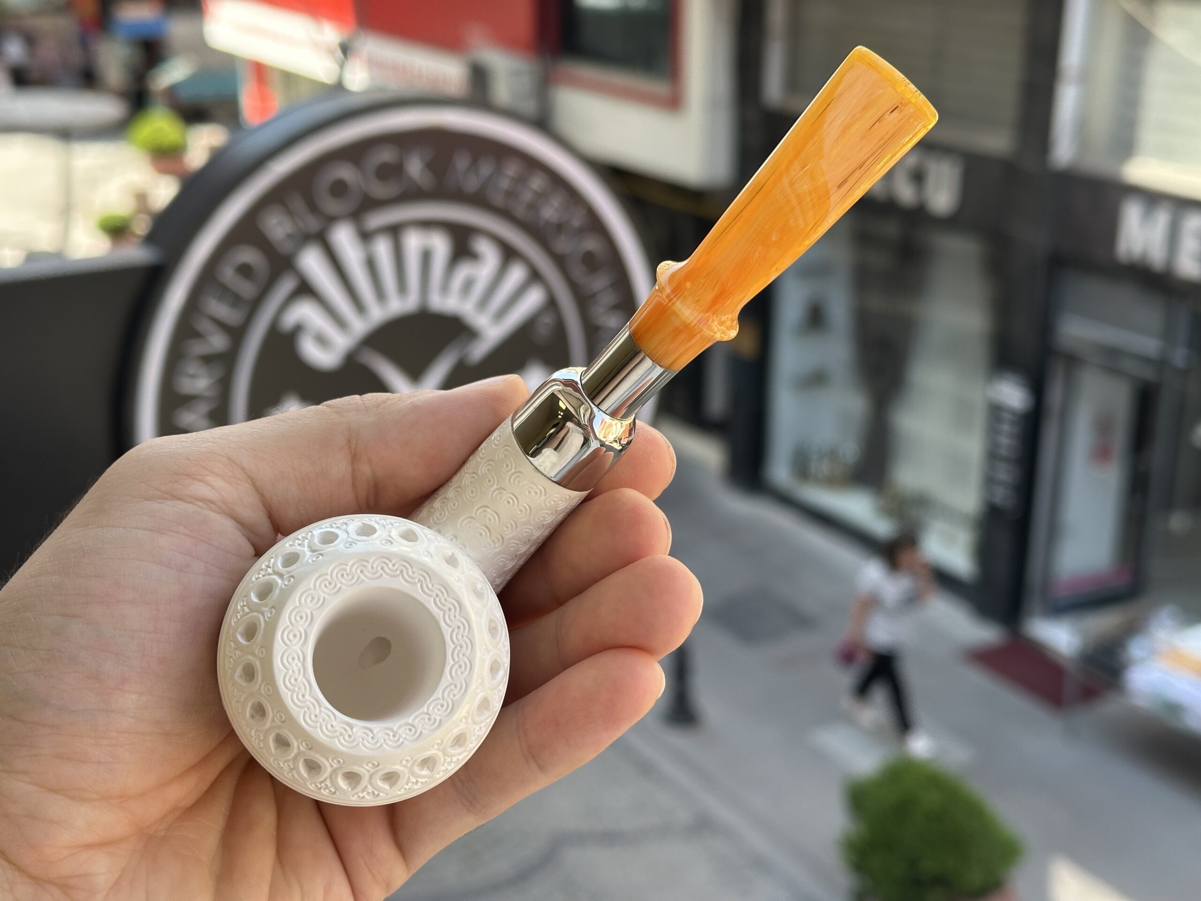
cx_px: 600
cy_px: 450
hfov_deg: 39.7
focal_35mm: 48
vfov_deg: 30.3
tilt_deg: -19.3
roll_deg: -0.3
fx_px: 1665
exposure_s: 1/491
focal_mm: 6.86
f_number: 1.78
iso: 64
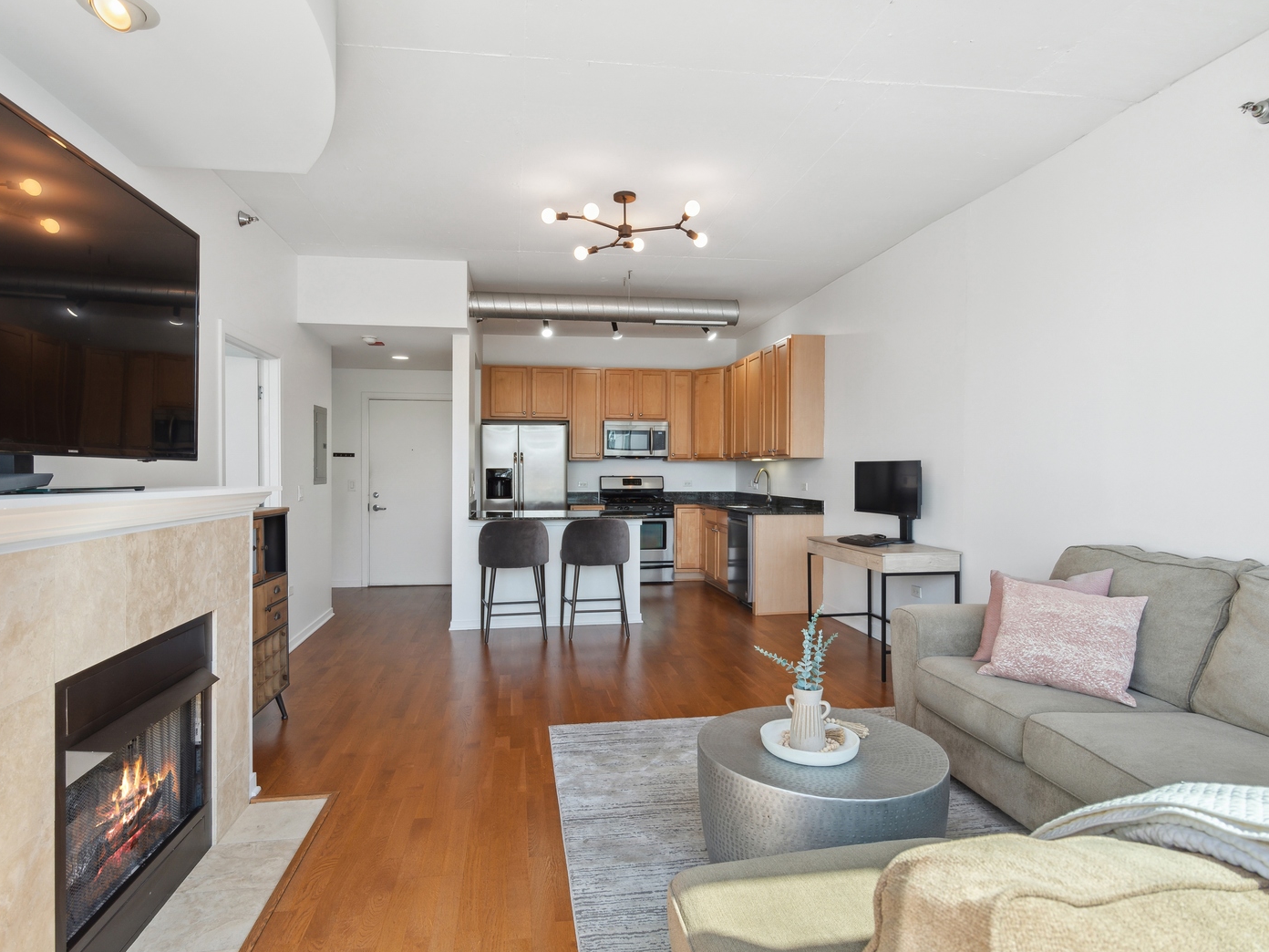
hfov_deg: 84.6
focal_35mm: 19
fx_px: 697
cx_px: 609
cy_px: 475
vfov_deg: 68.7
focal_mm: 17
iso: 250
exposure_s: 1/80
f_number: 8
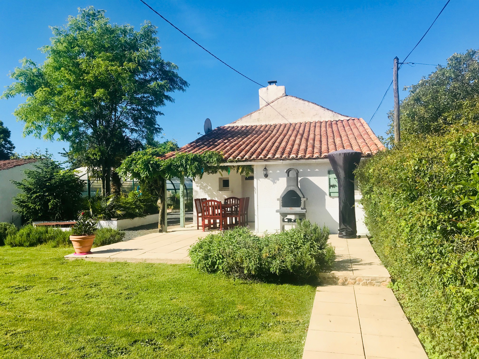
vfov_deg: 49.7
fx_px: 387
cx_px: 240
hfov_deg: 63.4
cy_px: 180
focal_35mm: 28
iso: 20
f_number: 1.8
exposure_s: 1/2817
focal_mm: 3.99
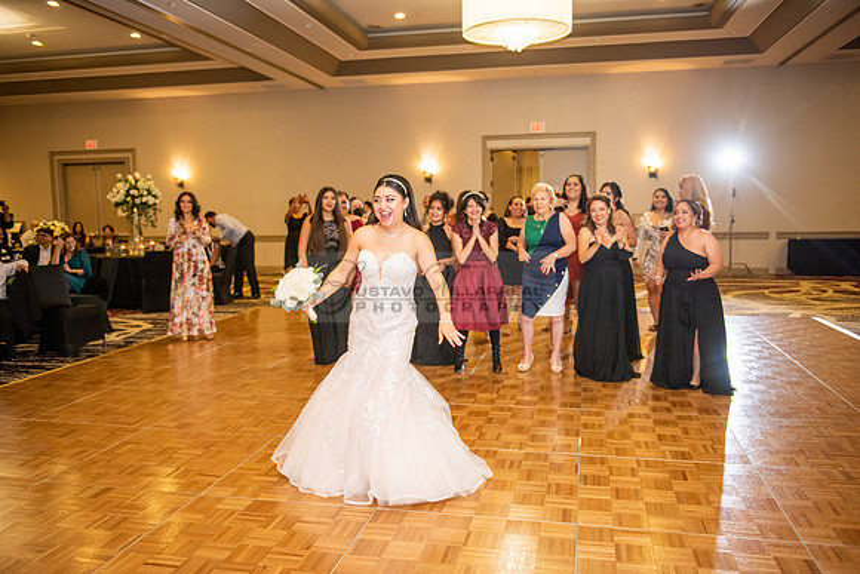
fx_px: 741
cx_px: 430
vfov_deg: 42.3
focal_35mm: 31
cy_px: 287
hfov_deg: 60.3
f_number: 2.8
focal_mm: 31
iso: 1600
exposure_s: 1/250
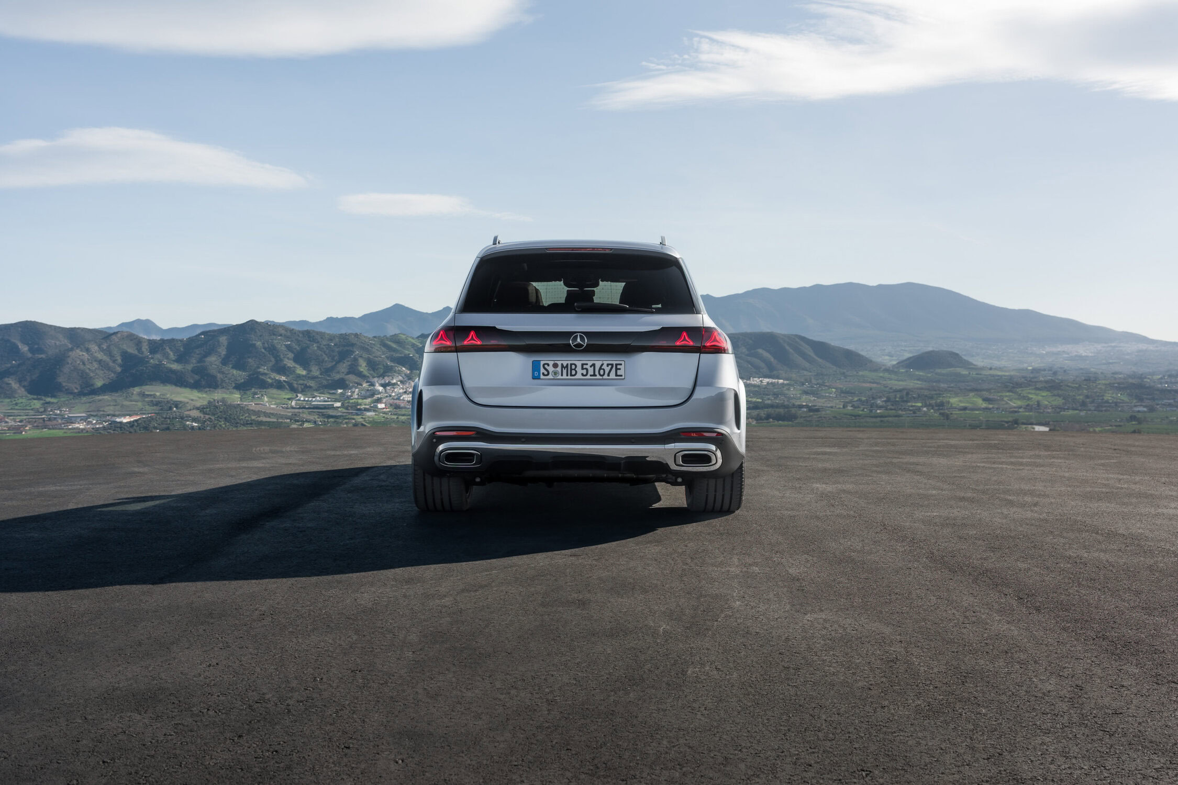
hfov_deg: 54.4
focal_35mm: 35
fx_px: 1145
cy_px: 392
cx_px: 589
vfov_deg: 37.9
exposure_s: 1/320
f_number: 5.6
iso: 100
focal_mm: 35
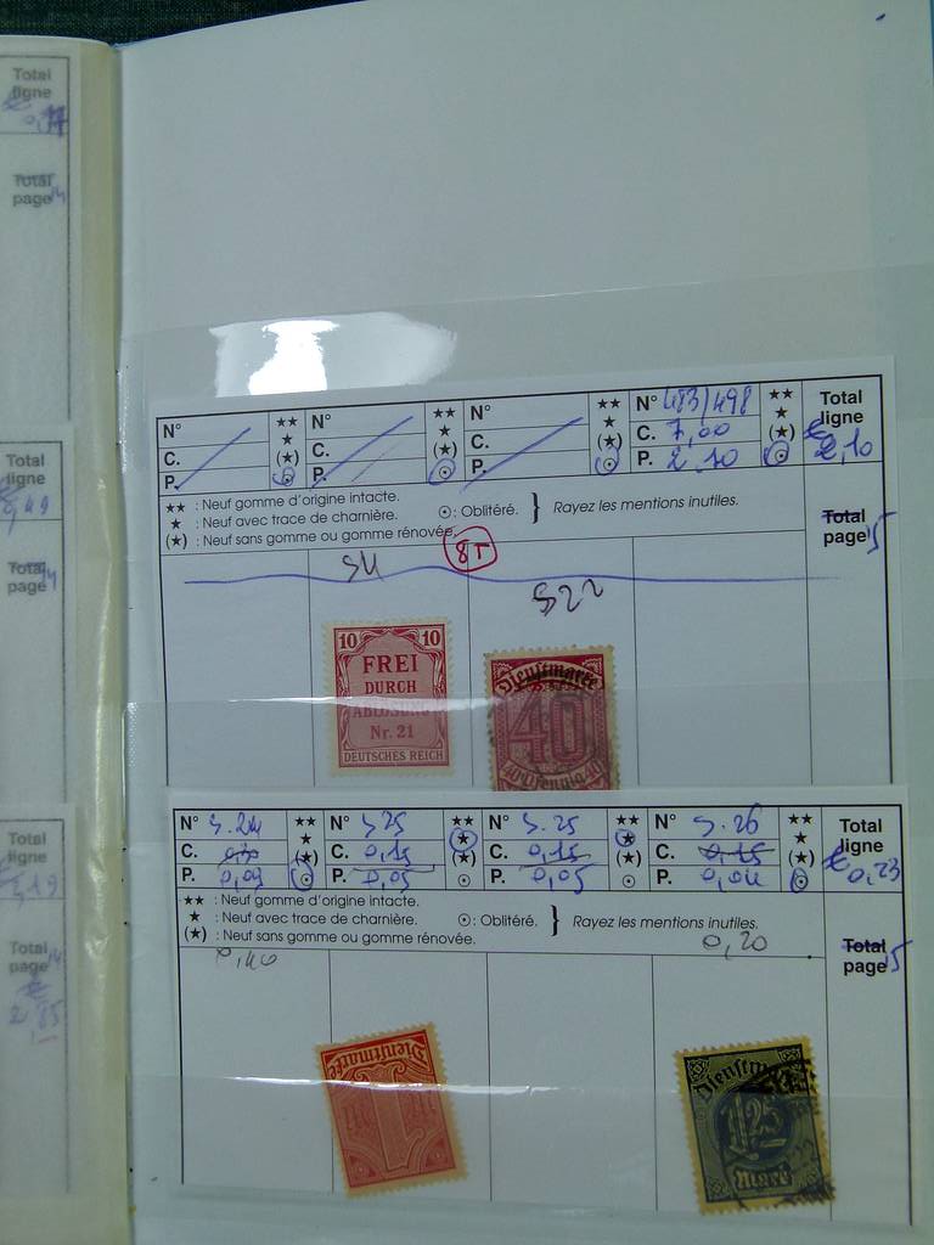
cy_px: 622
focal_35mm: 55
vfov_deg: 34.9
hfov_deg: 26.6
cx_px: 467
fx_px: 1979
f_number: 4
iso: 100
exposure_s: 1/160
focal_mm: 10
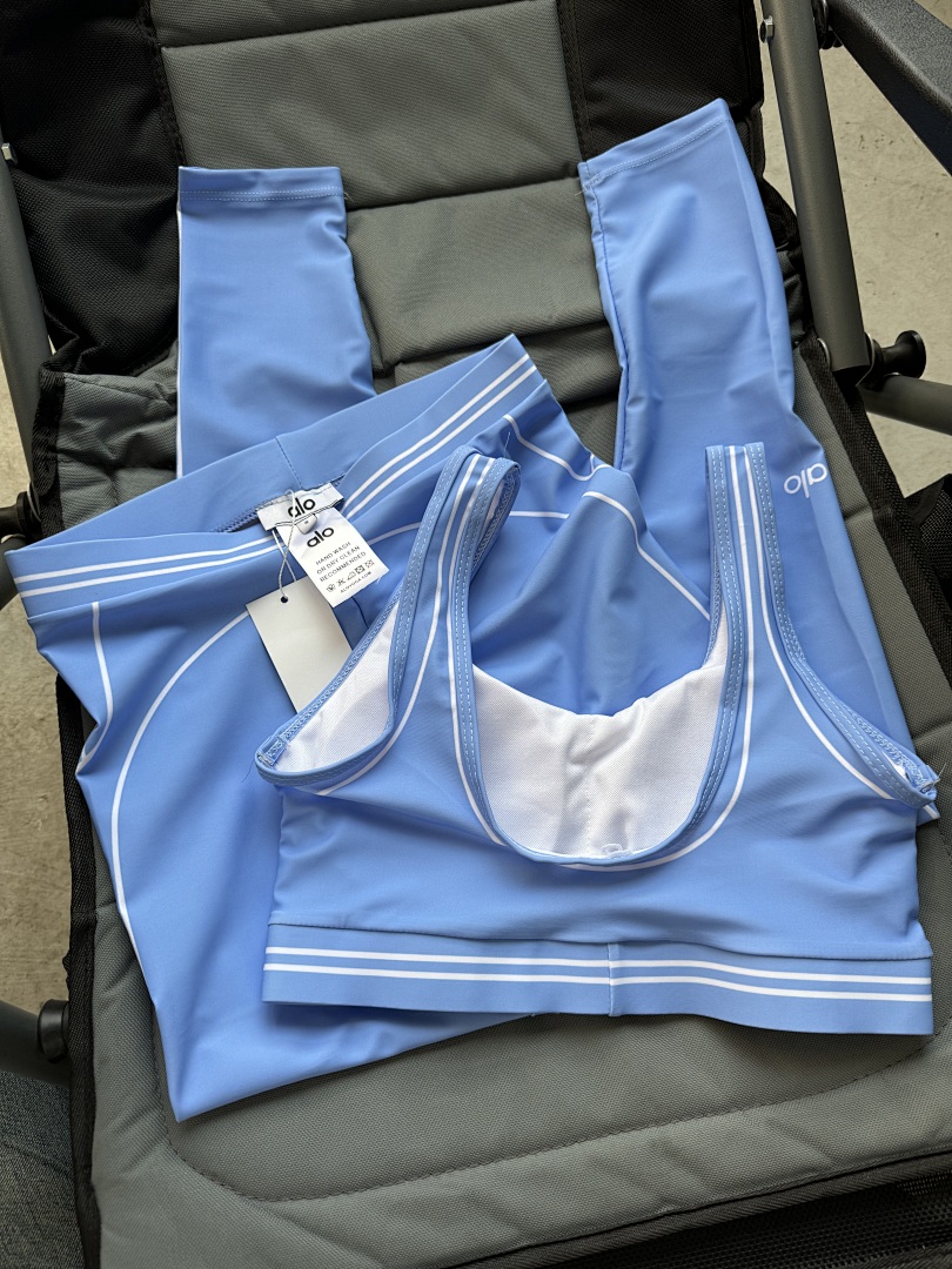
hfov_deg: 56.8
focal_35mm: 24
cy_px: 634
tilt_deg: -77.7
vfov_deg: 71.6
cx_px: 476
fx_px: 880
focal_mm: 6.76
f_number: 1.78
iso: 100
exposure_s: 1/121
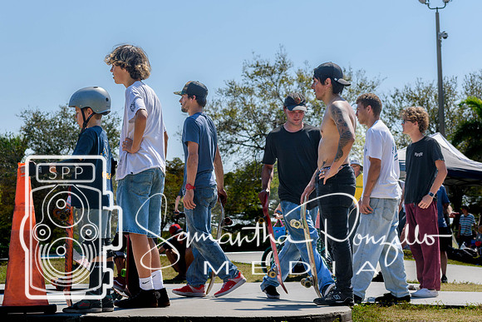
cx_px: 241
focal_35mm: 109
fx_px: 1457
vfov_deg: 12.6
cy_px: 161
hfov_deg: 18.8
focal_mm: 70
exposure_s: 1/800
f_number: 7.1
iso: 200
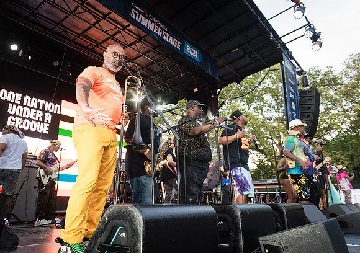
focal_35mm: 26
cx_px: 163
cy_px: 122
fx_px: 263
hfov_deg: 68.6
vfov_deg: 51.4
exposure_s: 1/200
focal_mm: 24
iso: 2500
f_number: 4
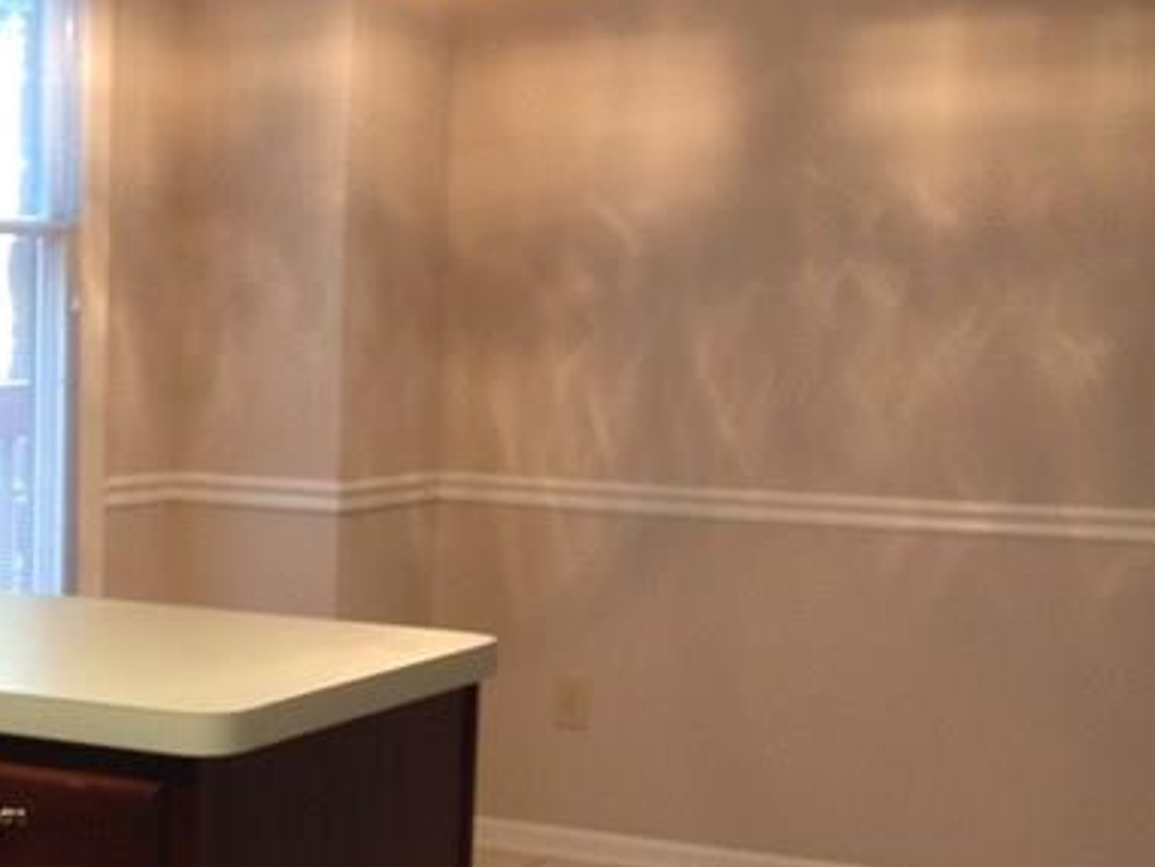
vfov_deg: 15.6
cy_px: 694
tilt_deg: -8.9
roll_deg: -0.2
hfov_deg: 20.4
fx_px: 3137
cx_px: 109
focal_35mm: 94
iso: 160
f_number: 2.4
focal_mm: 4.28
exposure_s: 1/20
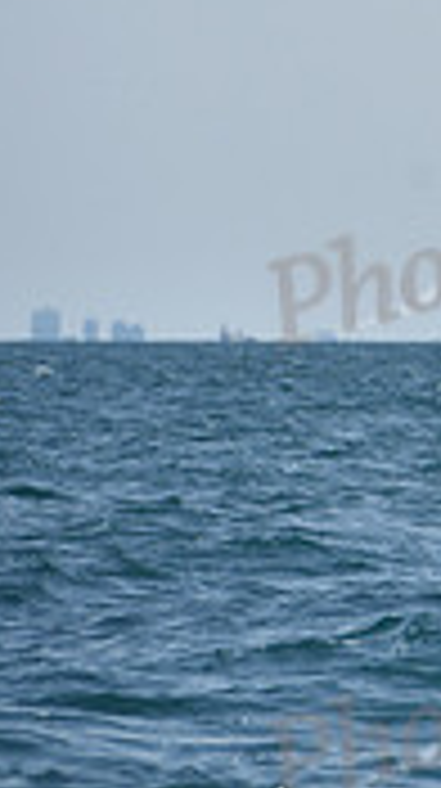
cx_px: 1138
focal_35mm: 695
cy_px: -65
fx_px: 14497
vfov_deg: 3.1
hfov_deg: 1.7
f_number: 7.1
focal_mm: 200
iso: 250
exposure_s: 1/1600
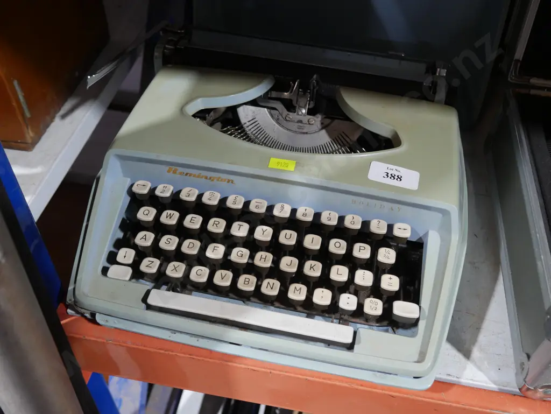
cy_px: 207
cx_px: 276
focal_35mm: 34
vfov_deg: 41.8
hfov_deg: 53.9
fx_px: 541
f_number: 4
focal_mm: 17
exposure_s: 1/60
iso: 800
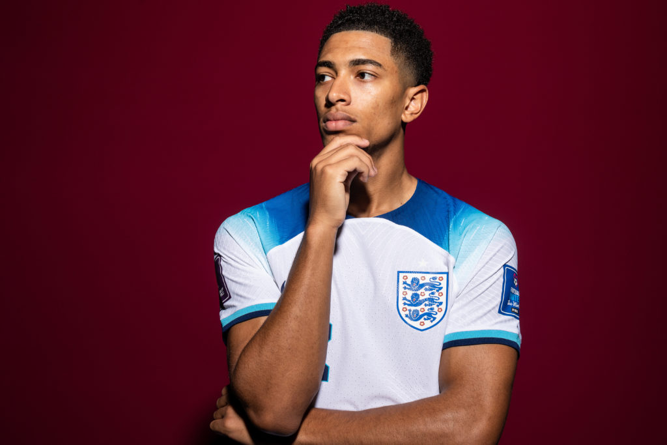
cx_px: 334
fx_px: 815
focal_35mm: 44
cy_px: 222
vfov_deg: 30.5
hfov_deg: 44.5
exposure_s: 1/200
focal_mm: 44
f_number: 9
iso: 100
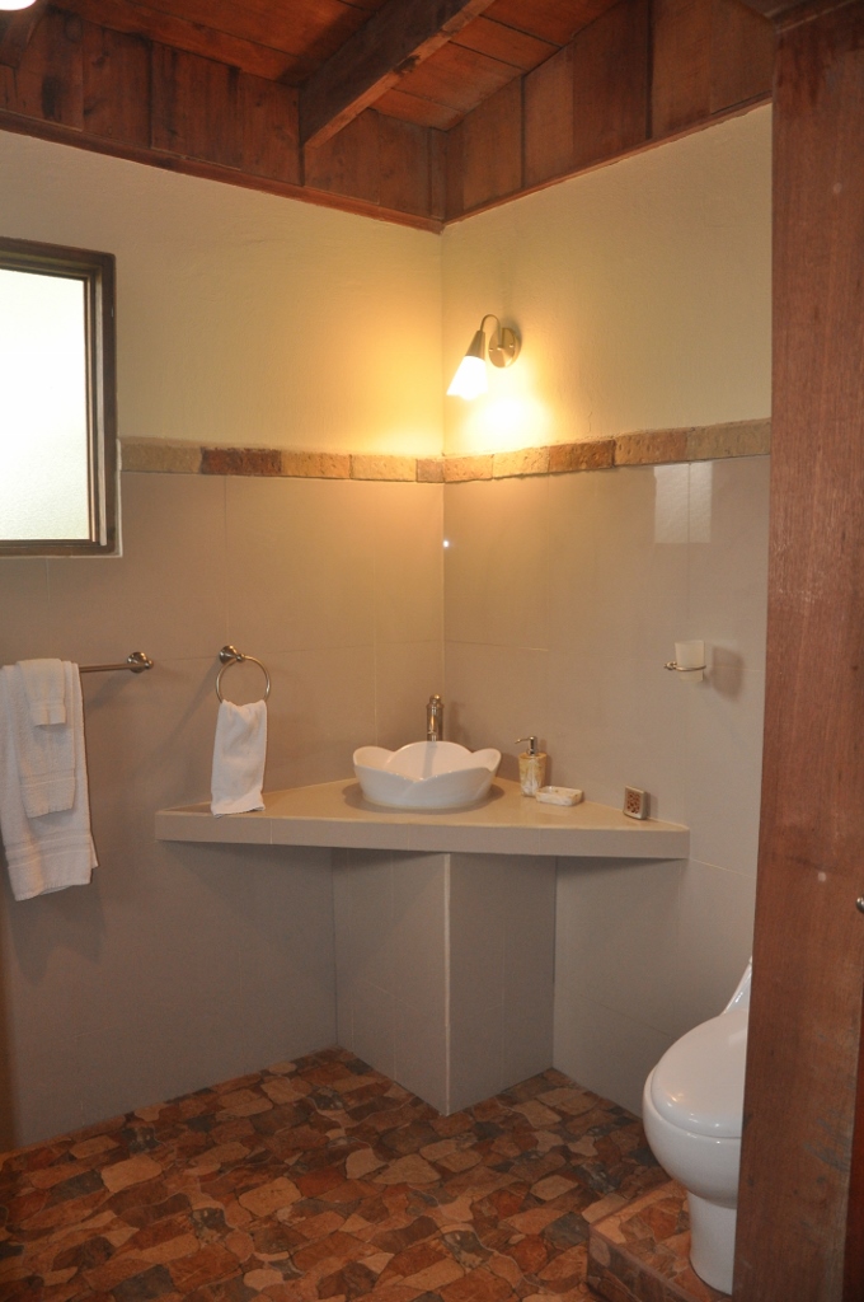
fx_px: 975
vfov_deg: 67.4
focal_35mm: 27
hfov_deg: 47.8
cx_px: 432
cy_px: 651
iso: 800
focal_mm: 18
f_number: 3.5
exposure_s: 1/100
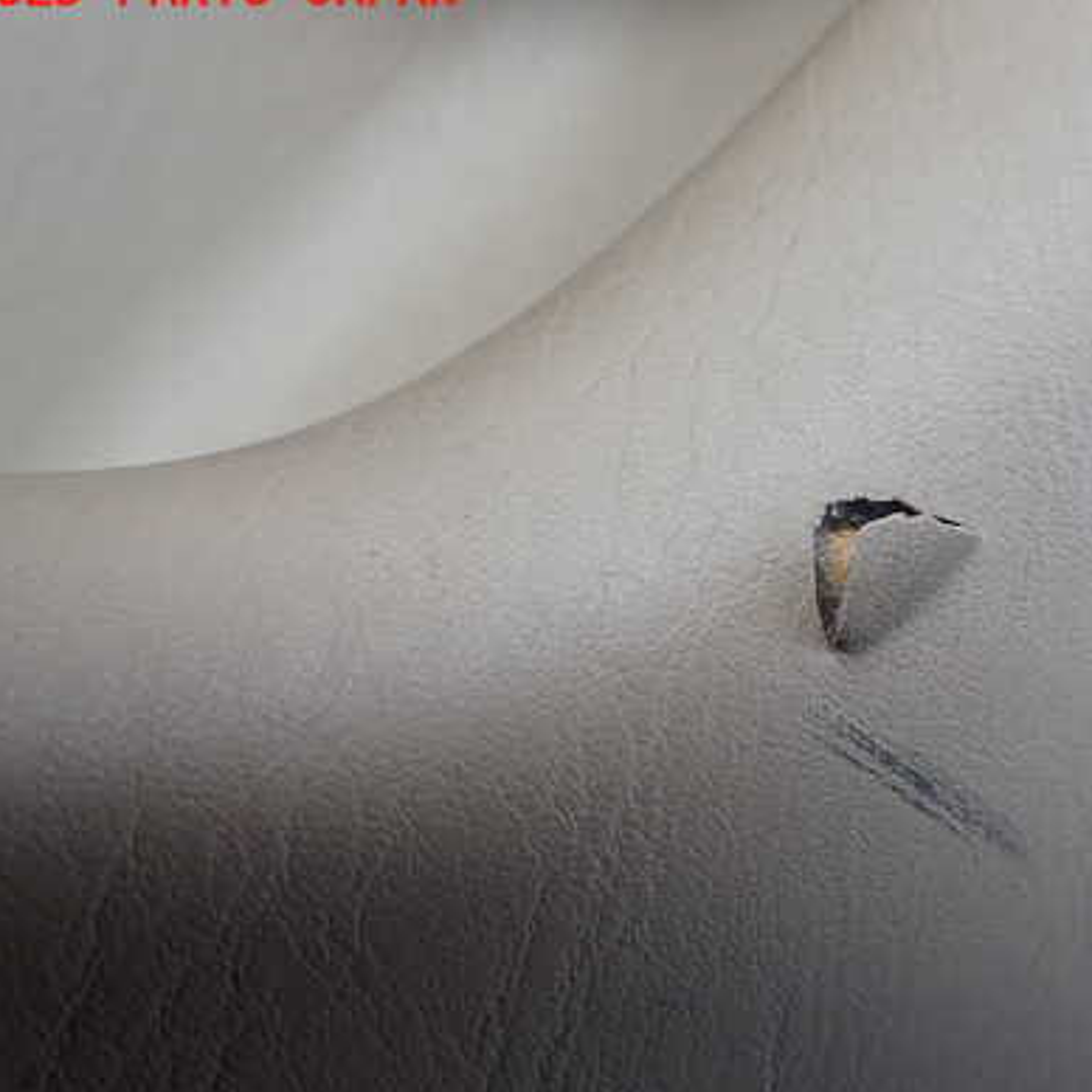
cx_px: 791
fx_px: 1463
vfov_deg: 40.9
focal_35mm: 41
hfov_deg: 40.0
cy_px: 585
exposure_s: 1/160
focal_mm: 5.4
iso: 100
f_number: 3.2
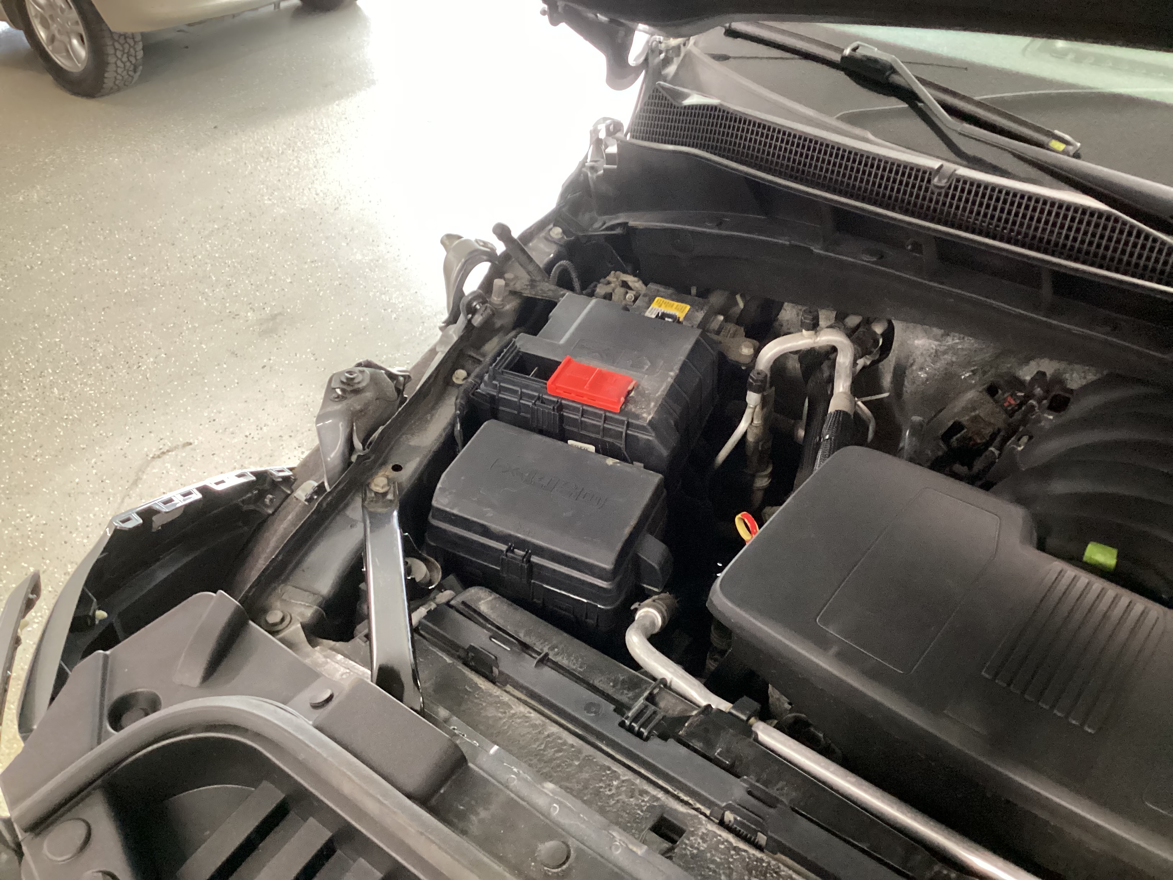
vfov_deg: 45.4
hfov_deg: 58.4
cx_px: 586
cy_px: 440
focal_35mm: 31
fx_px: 1050
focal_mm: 3.3
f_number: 2.4
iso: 320
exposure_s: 1/33
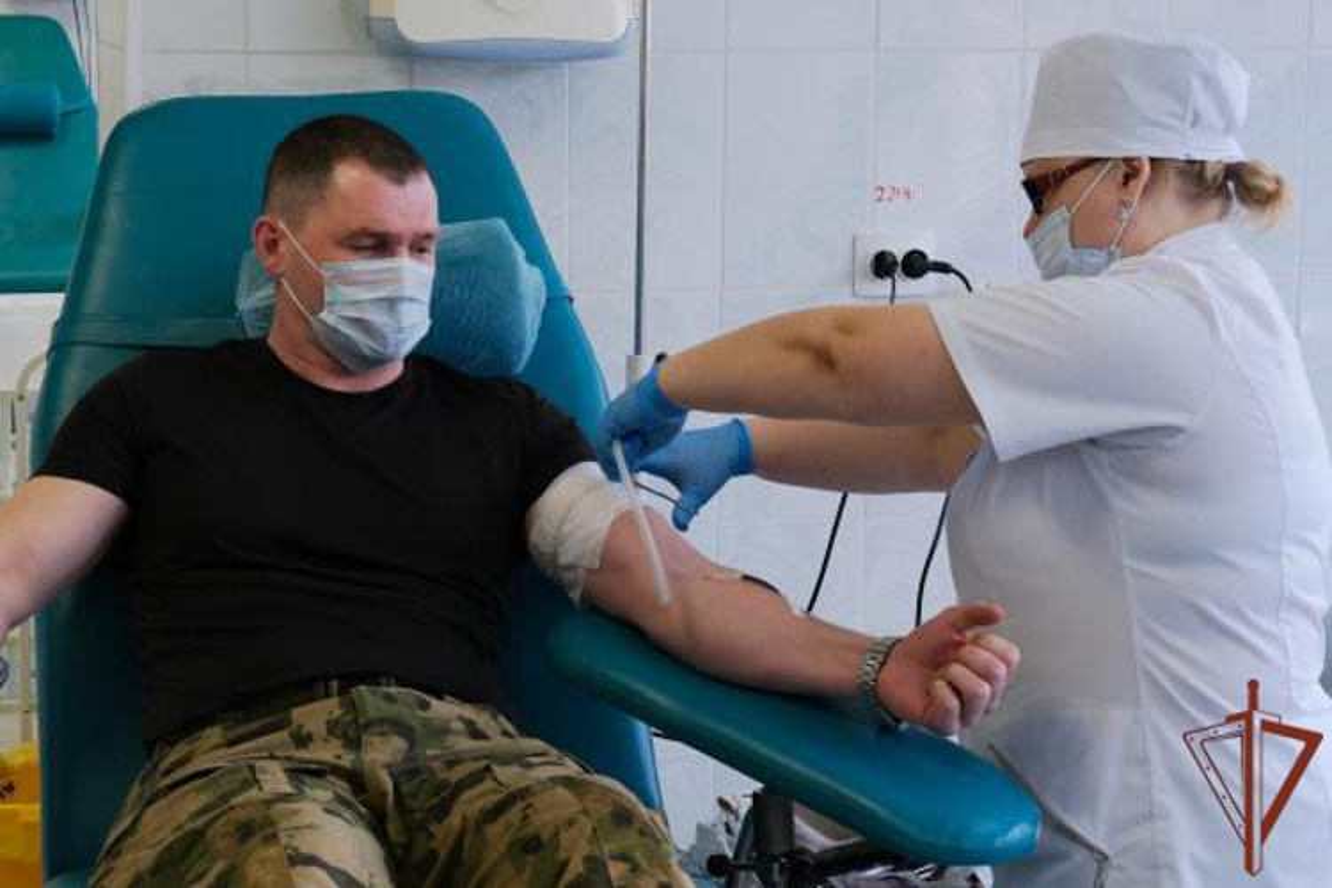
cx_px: 666
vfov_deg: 26.5
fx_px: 1887
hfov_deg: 38.9
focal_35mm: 51
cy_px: 444
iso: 1250
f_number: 8
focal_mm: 34.2
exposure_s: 1/125
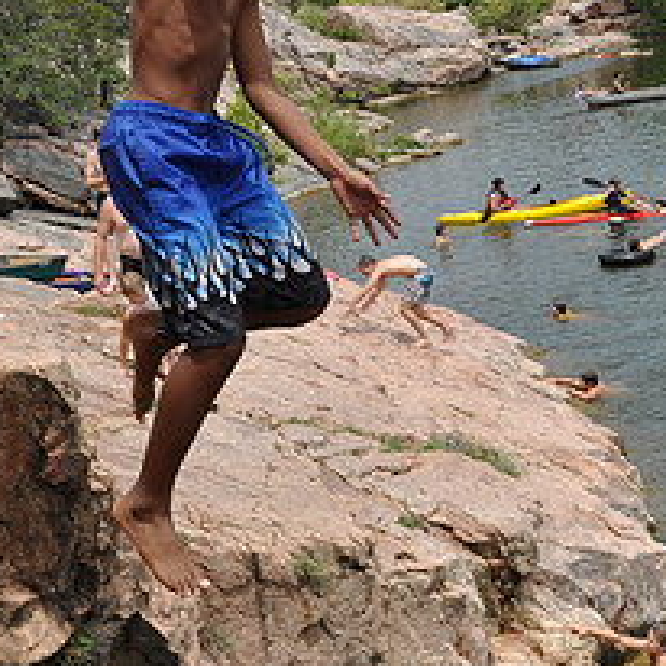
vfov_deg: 20.0
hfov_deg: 20.2
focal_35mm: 86
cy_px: 141
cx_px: 385
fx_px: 1872
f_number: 8
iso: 200
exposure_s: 1/640
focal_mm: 24
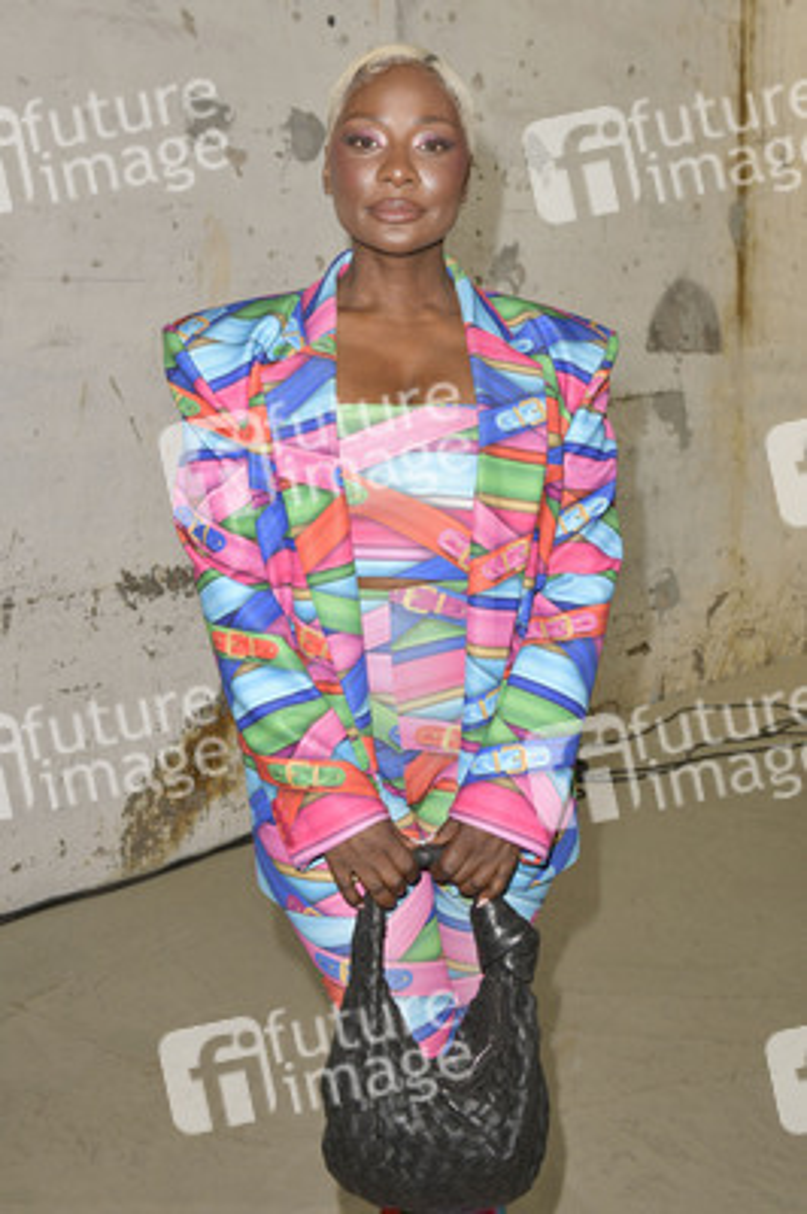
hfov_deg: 31.1
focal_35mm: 43
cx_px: 404
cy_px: 607
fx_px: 1448
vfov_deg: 45.5
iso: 400
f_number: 8
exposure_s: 1/250
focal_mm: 36
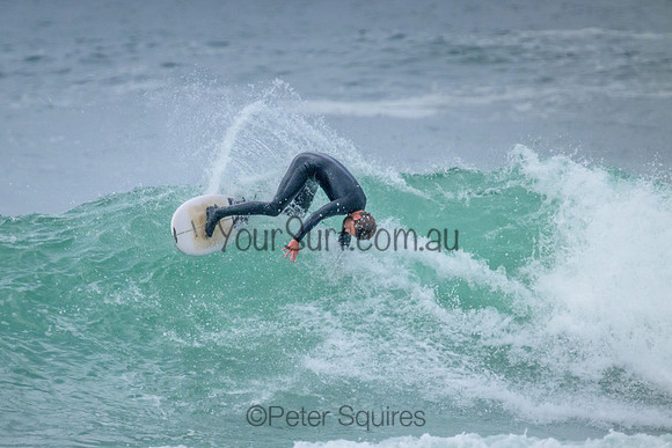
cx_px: 250
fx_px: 18753
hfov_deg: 2.1
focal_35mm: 1004
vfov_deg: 1.4
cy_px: 281
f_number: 11
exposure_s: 1/1600
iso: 2800
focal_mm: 800
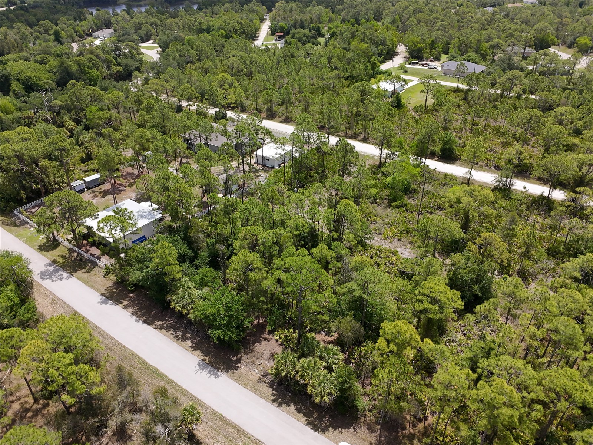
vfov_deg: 56.8
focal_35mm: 24
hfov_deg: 71.6
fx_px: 411
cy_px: 222
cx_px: 296
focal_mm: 4.55
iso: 140
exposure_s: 1/725
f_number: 2.8
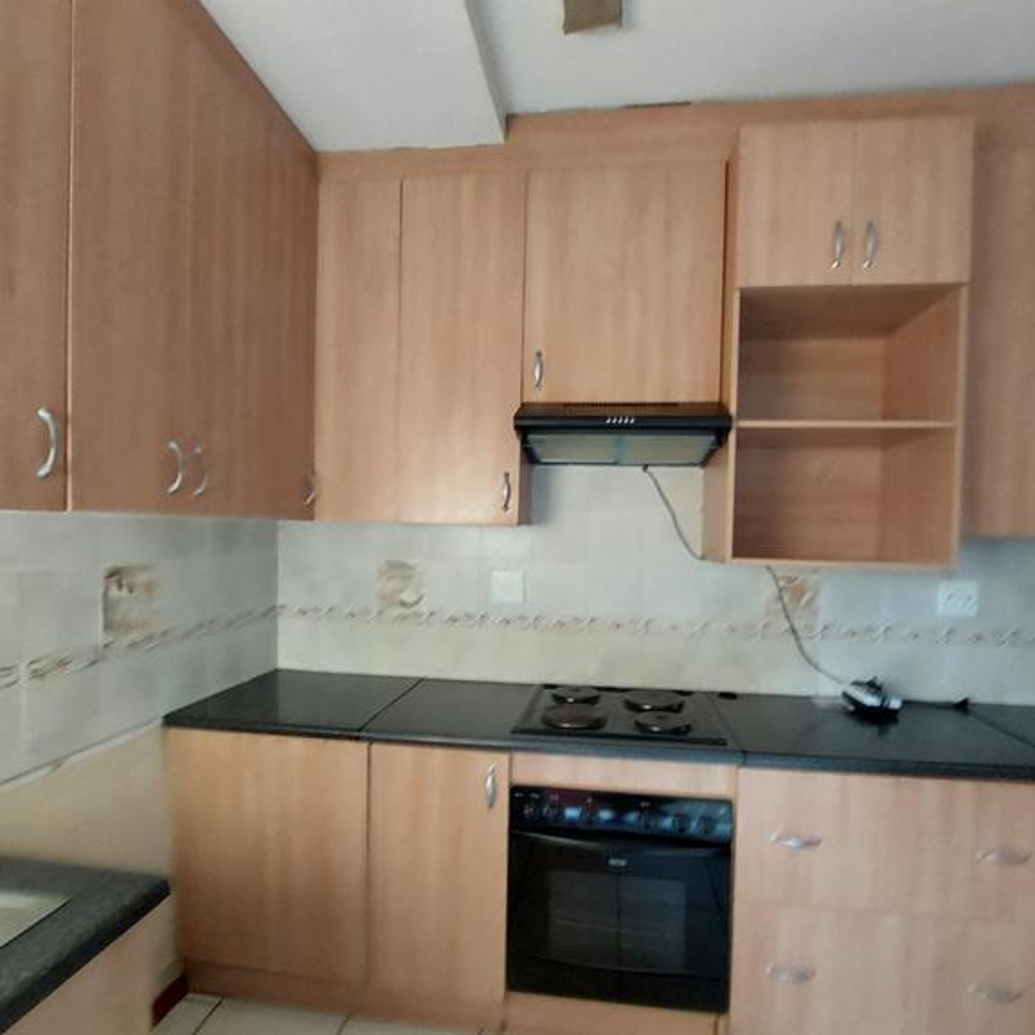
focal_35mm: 16
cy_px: 538
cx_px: 547
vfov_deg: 87.4
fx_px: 541
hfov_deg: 87.3
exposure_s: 1/33
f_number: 2.2
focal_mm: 1.74
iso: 320
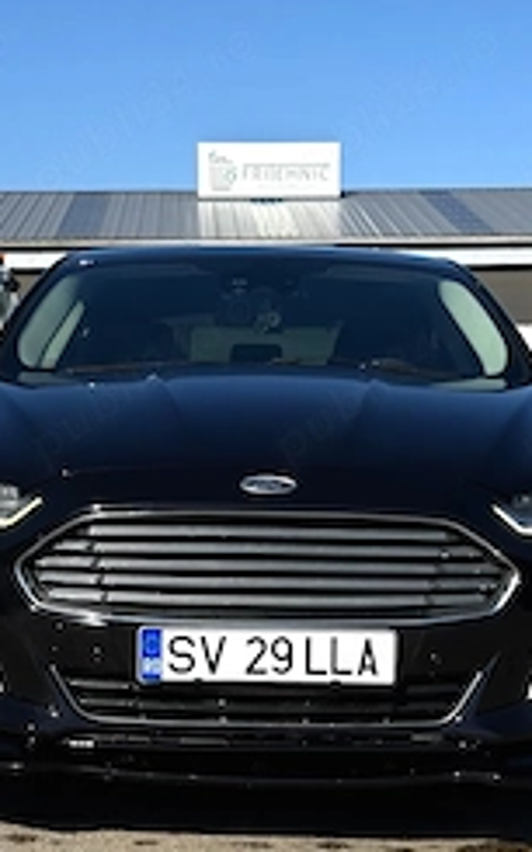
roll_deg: +0.1
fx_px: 1927
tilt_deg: -0.2
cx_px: 264
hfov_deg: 15.7
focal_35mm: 83
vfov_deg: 24.9
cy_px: 435
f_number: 1.78
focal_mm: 6.76
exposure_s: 1/5587
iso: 64
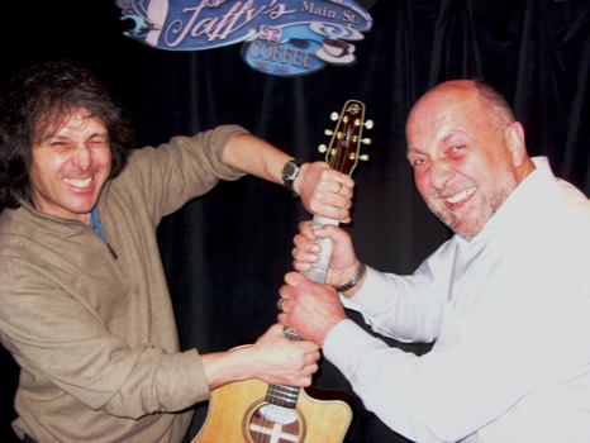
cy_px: 222
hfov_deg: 49.0
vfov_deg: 37.8
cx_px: 295
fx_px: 648
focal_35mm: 38
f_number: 2.8
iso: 200
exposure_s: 1/30
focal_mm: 6.3
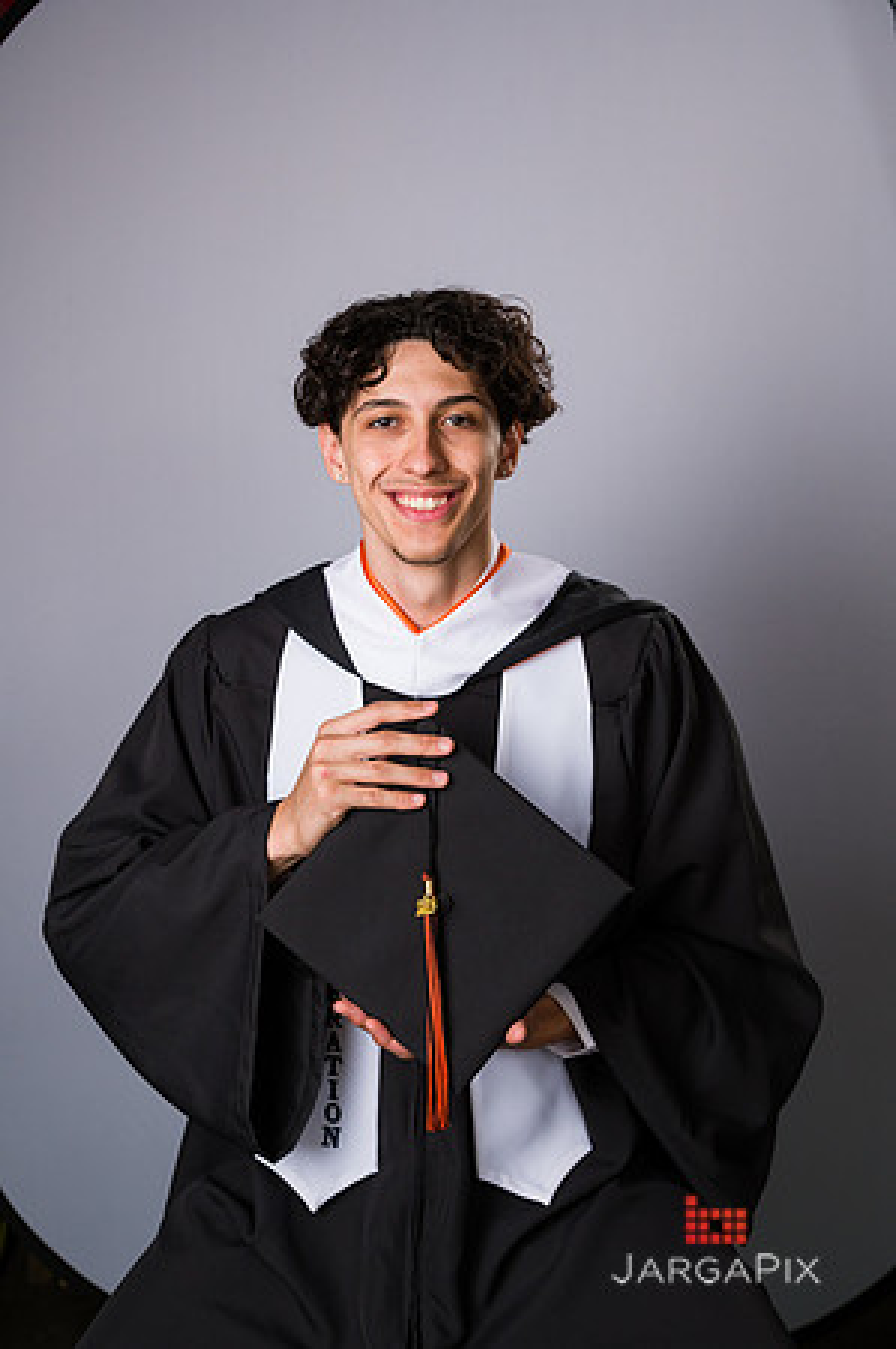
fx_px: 2993
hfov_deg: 17.0
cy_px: 674
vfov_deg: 25.4
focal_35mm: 80
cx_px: 448
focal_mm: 80
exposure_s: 1/200
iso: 800
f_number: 8
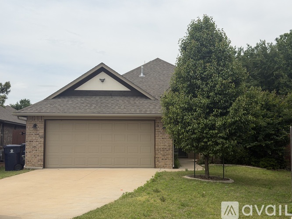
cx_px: 146
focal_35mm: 48
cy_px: 110
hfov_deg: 39.7
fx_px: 405
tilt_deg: +5.1
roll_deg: -0.1
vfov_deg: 30.3
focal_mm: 6.76
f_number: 1.78
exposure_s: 1/7874
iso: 80
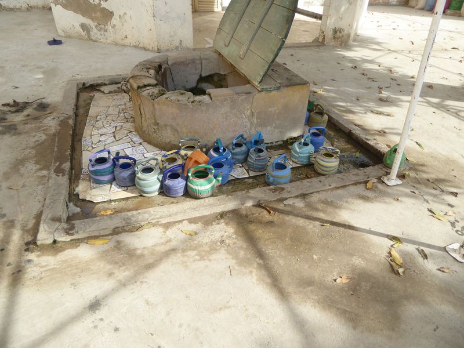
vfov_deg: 54.9
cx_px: 232
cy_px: 174
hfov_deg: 69.4
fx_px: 335
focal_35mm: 25
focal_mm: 4.3
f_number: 3.3
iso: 80
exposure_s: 1/320
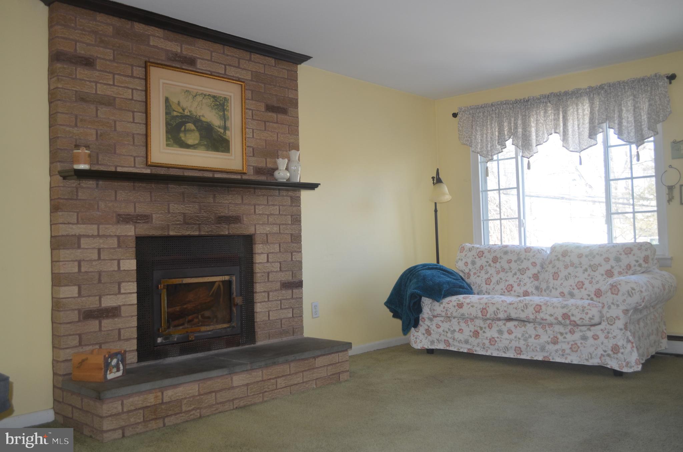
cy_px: 226
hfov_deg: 57.3
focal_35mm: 33
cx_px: 342
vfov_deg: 39.8
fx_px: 625
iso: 400
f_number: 3.8
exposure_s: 1/100
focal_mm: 22
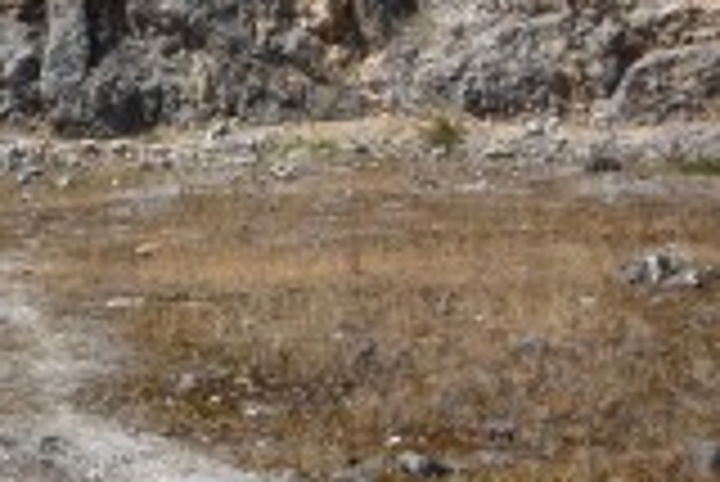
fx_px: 1661
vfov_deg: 15.9
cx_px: 259
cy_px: -95
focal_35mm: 83
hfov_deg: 24.4
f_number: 5.6
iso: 100
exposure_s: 1/400
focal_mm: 5.2
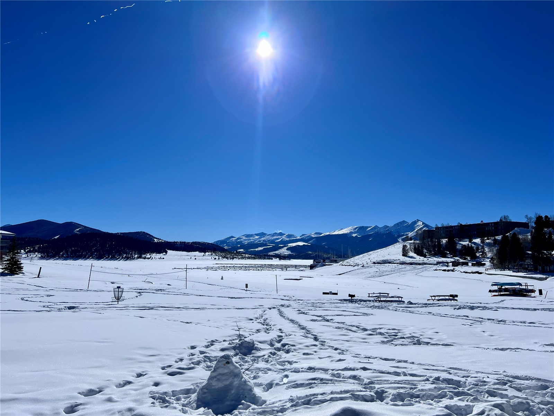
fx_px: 416
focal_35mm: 26
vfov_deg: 53.1
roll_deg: -1.2
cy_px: 208
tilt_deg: +6.4
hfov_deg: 67.3
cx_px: 277
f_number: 1.5
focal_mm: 5.7
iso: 40
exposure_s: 1/16393
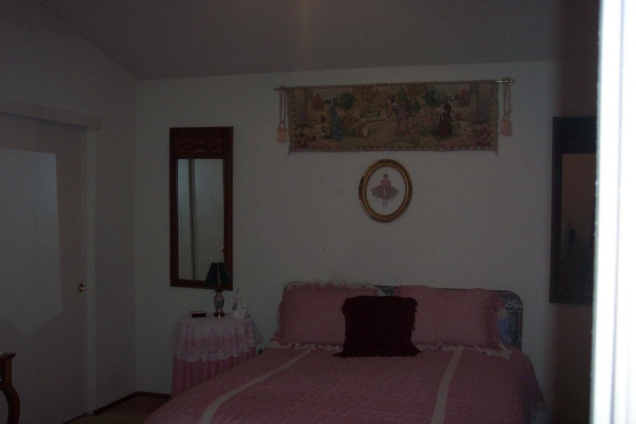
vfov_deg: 35.0
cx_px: 318
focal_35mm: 38
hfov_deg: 50.7
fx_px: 671
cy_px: 212
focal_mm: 8
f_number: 2.8
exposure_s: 1/30
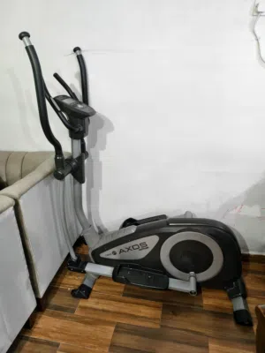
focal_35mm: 23
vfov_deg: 73.9
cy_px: 176
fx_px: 235
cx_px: 132
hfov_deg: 58.9
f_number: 1.57
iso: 562
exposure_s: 1/50
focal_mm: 6.54
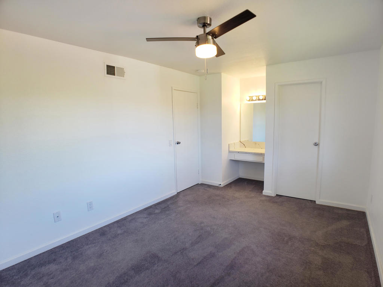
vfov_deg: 53.1
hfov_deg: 67.3
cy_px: 144
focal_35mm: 26
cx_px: 192
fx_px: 288
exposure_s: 1/60
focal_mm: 4.3
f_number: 2.4
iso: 80
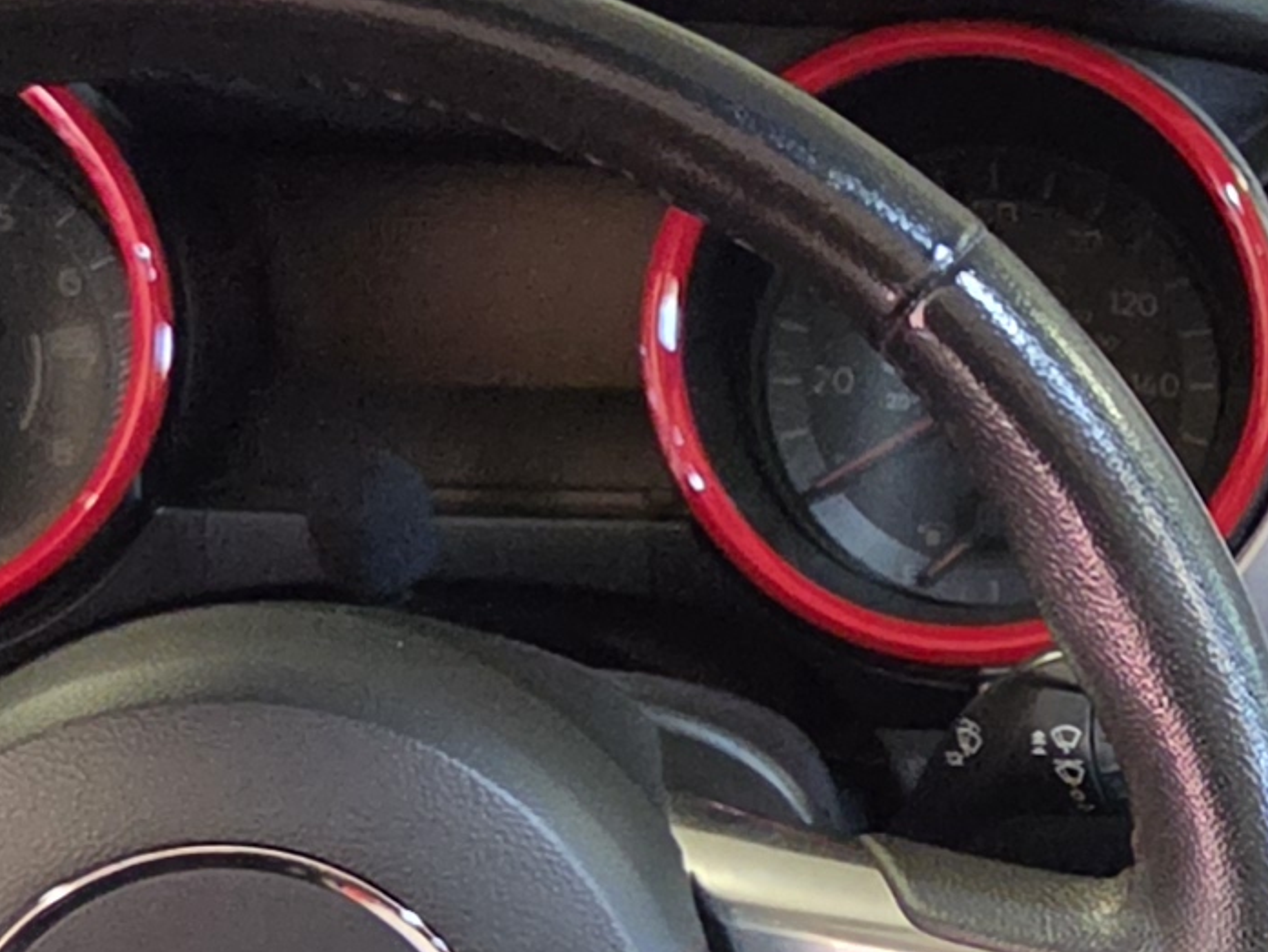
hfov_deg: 14.2
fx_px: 4836
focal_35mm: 132
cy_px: 837
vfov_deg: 11.2
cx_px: 1757
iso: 1600
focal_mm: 5.4
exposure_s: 1/120
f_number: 1.8
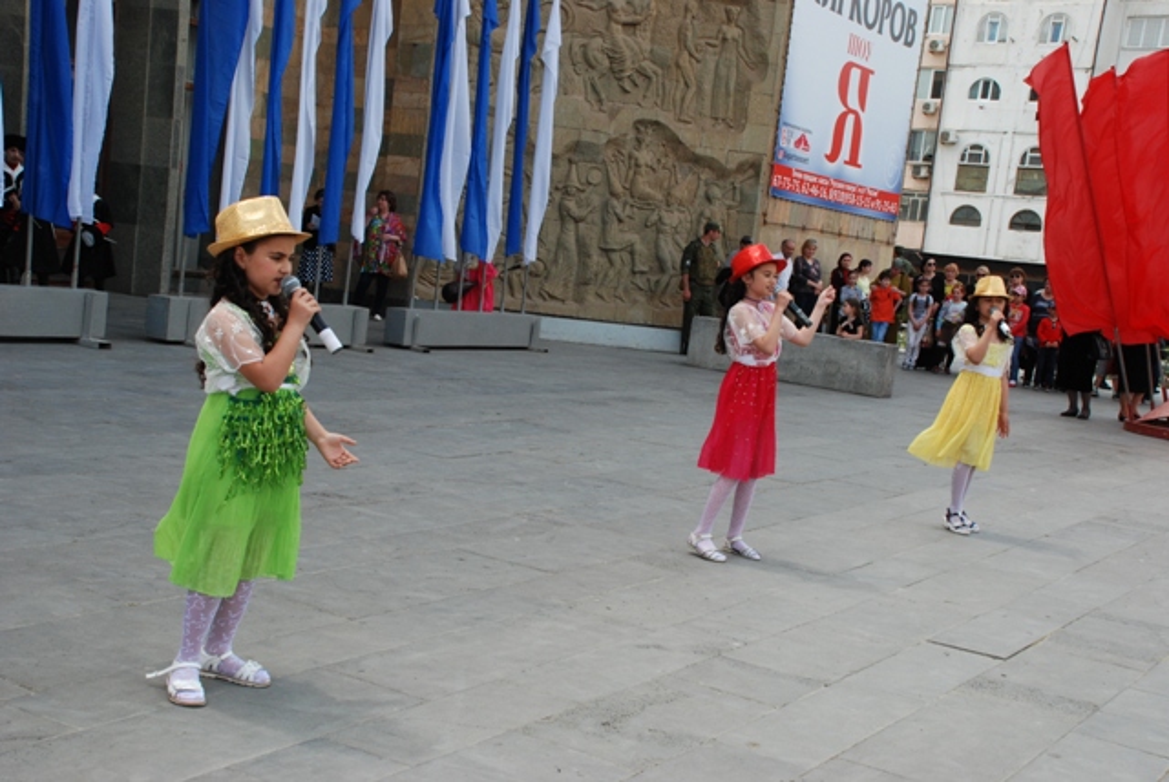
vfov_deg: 28.1
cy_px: 391
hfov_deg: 41.1
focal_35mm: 48
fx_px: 1560
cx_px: 584
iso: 400
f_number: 9
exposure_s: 1/320
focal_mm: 32
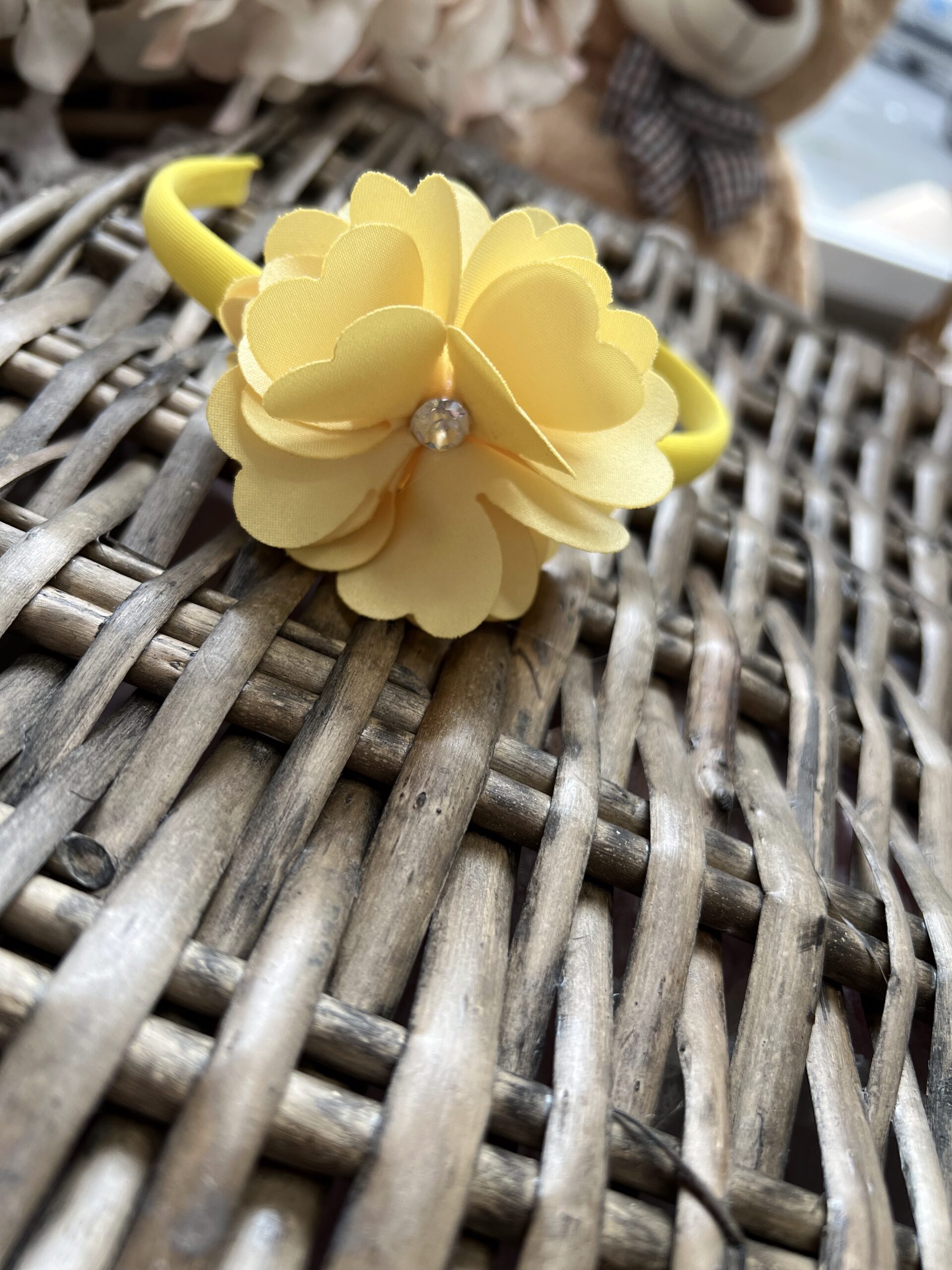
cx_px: 476
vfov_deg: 67.3
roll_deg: -27.4
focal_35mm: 26
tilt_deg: -38.4
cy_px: 635
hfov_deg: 53.1
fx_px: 953
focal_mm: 5.7
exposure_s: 1/526
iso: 50
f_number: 1.5
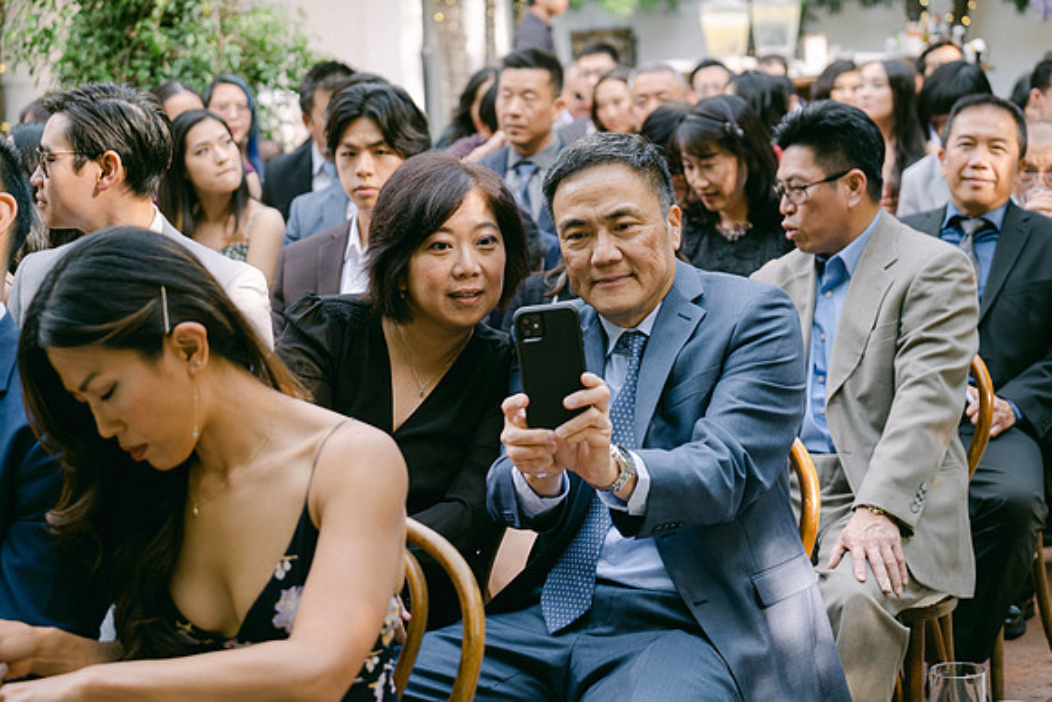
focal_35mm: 103
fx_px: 3010
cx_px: 526
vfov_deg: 13.3
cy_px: 351
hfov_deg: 19.8
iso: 320
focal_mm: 68.7
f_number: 2.8
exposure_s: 1/125
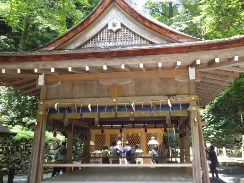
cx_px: 134
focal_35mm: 31
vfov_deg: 45.4
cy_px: 99
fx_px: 219
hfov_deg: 58.2
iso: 125
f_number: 2.8
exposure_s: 1/80
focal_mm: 4.5
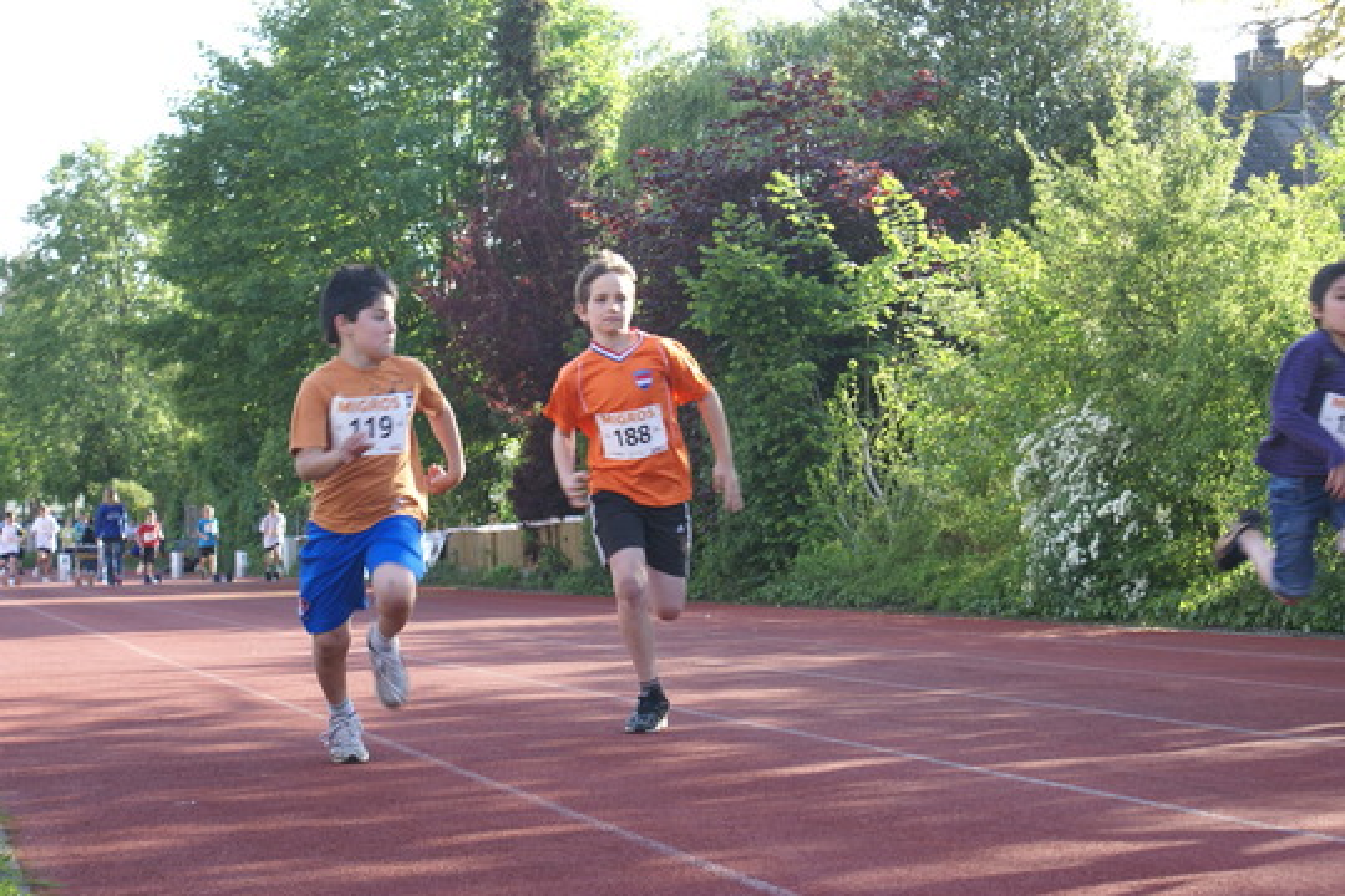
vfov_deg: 18.2
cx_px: 672
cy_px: 448
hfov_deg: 27.0
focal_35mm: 75
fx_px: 2802
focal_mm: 50
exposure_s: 1/160
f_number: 5.6
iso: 250
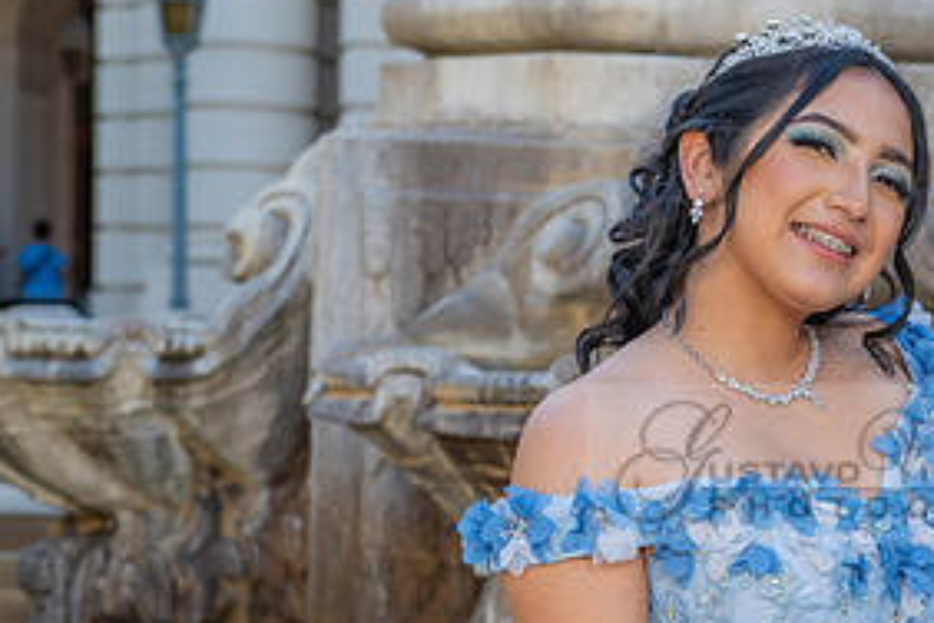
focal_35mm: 113
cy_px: 462
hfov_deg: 17.8
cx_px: 874
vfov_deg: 12.1
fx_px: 2931
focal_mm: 55
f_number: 5
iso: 200
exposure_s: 1/200
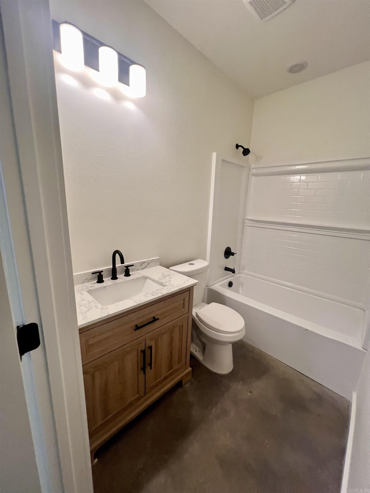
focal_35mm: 13
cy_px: 246
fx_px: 185
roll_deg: -1.5
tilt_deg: -11.4
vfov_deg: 106.2
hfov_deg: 89.9
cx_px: 185
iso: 160
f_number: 1.8
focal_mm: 1.57
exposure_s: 1/120
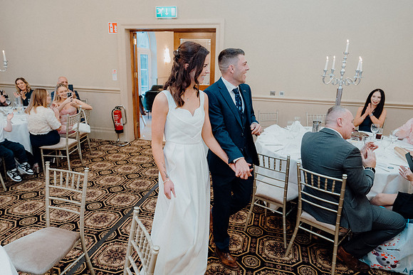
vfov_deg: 53.2
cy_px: 138
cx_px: 206
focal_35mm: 24
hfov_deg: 73.7
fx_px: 275
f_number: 3.5
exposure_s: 1/160
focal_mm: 24
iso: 2000
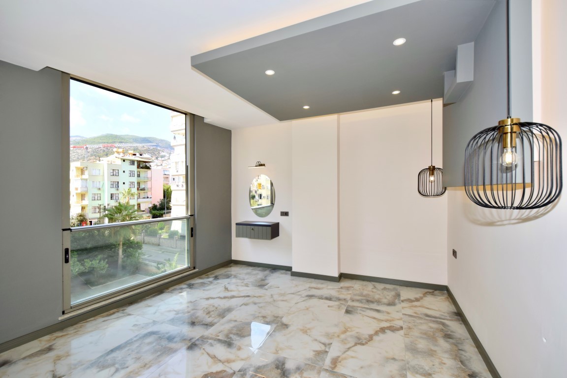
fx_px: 236
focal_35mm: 15
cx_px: 284
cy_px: 189
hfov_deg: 100.4
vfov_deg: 77.3
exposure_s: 1/200
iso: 140
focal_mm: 10
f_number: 5
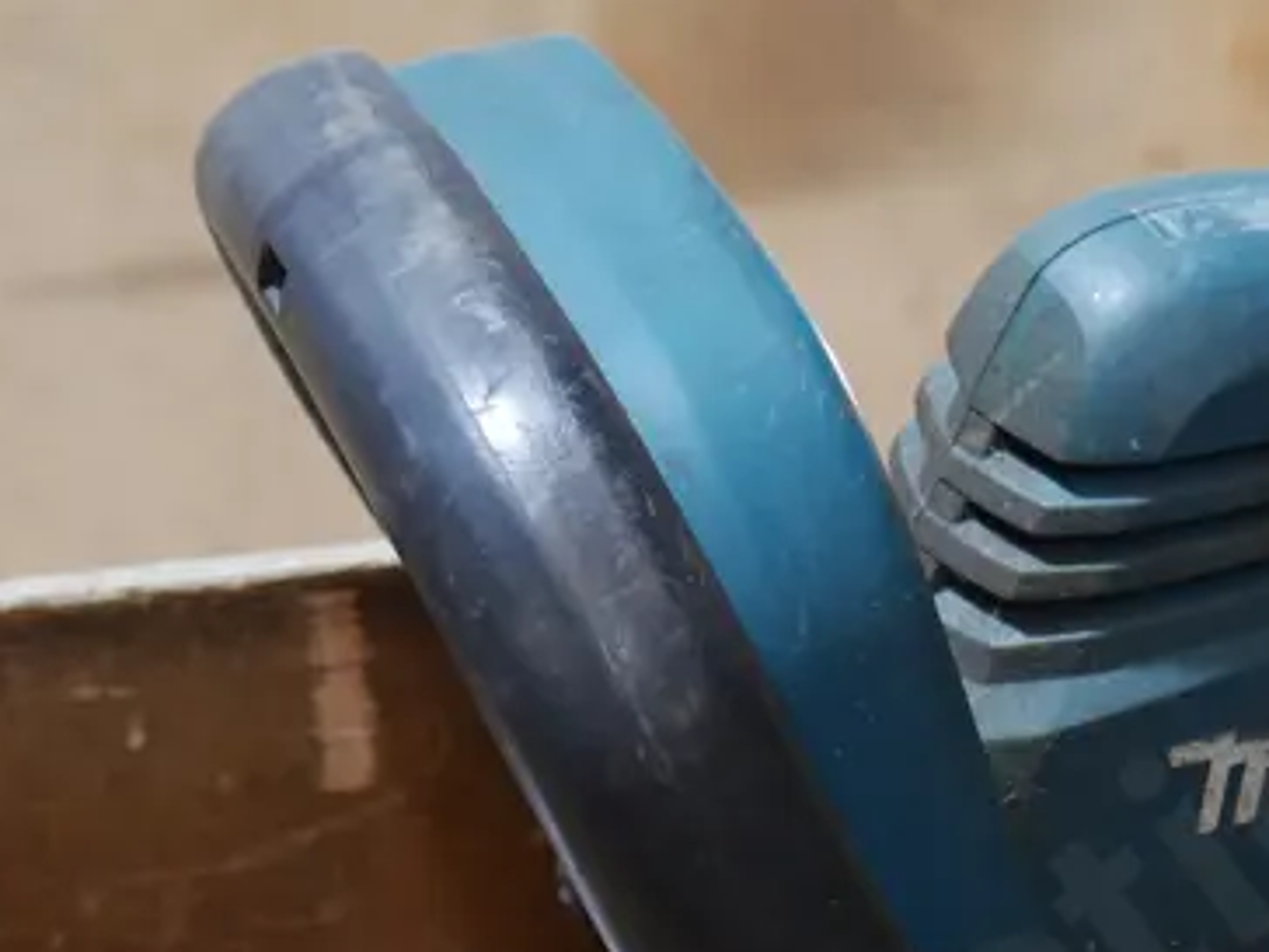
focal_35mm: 90
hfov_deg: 21.6
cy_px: 1104
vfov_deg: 15.9
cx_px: 906
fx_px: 3299
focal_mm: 16
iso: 640
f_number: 3.6
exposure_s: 1/60
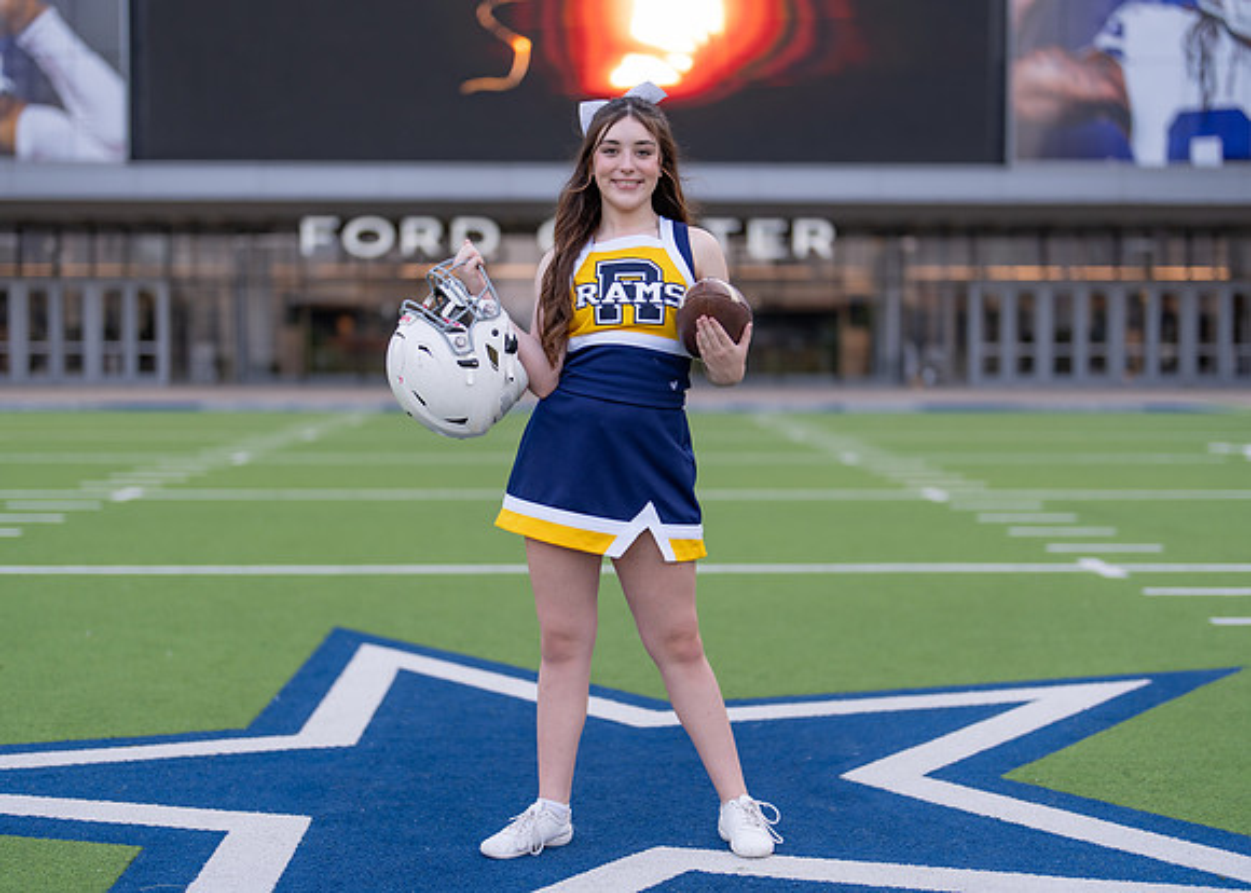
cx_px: 625
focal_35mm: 56
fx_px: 1980
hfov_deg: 35.1
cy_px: 439
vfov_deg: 25.4
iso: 100
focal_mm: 50
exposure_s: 1/400
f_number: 1.2
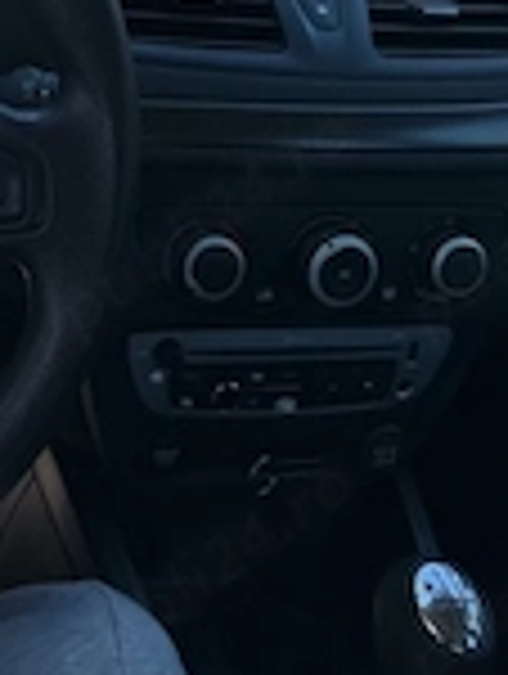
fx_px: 1249
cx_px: -54
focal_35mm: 64
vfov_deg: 27.6
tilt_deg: -17.7
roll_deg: -8.6
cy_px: -72
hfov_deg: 21.8
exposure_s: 1/1292
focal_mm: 6.76
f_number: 1.78
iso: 80
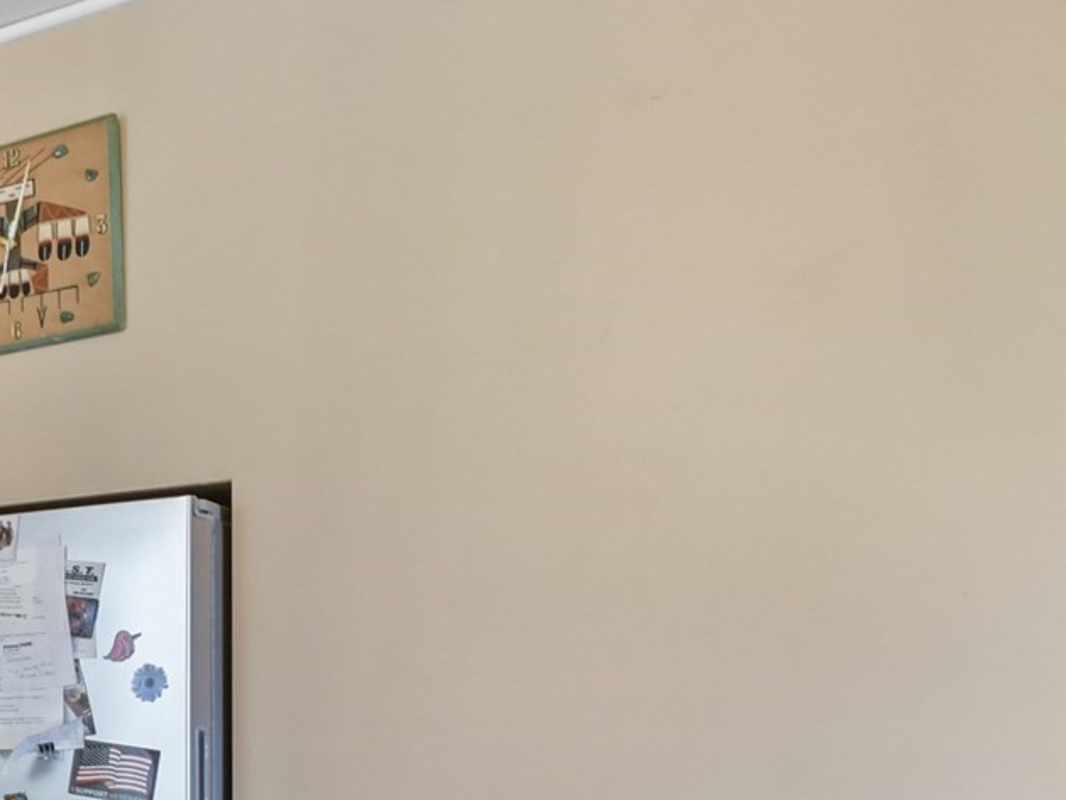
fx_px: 1540
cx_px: -570
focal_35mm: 50
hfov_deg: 26.4
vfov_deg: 28.0
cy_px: 725
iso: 1000
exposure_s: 1/2.5
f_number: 8
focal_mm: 11
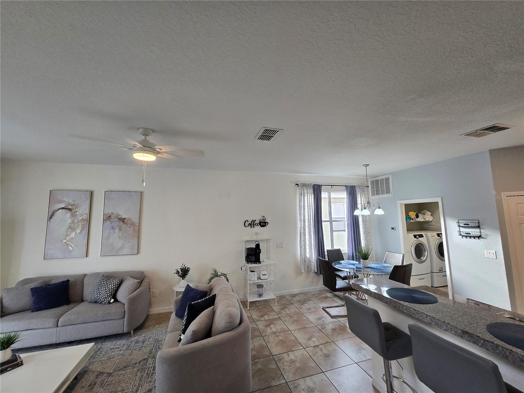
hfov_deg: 106.2
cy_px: 196
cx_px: 262
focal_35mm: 13
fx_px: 197
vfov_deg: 89.9
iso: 80
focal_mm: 1.7
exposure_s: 1/60
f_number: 2.2
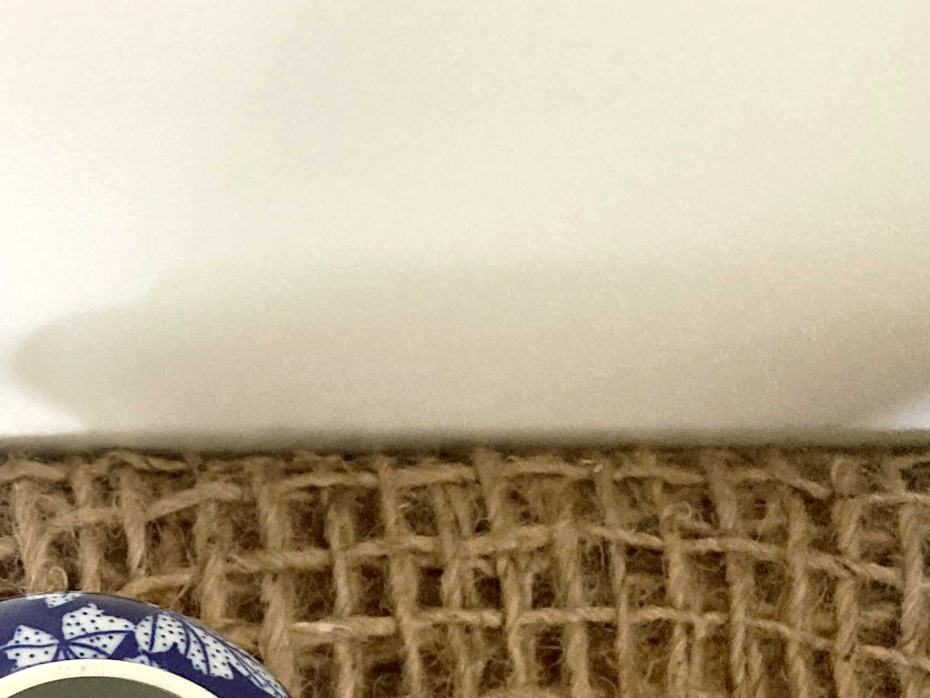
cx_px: -141
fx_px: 1746
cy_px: 716
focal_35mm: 65
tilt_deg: -83.0
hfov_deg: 26.9
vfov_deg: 21.7
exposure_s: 1/43
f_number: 1.8
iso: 320
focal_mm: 3.99
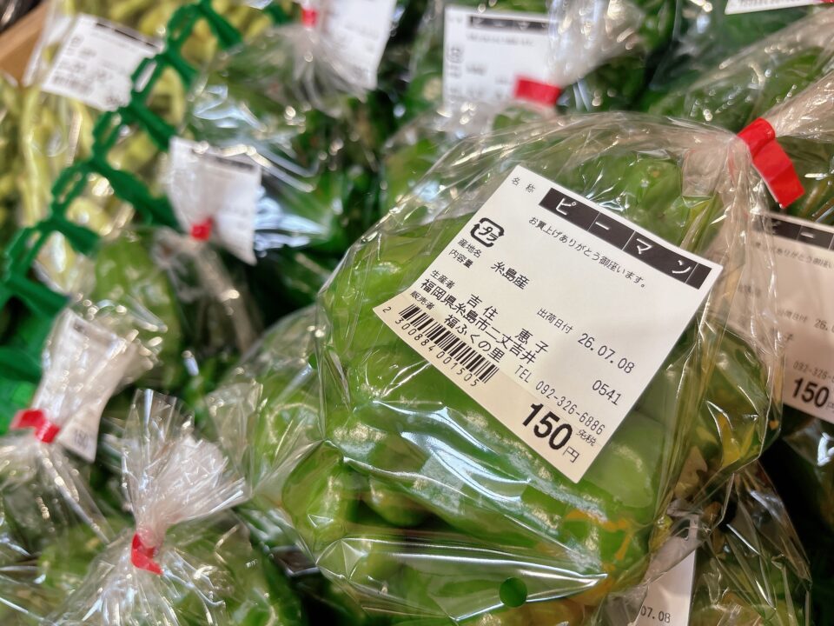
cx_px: 417
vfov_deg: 53.1
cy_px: 313
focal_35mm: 26
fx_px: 626
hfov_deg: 67.3
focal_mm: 5.96
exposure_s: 1/60
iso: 64
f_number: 1.6
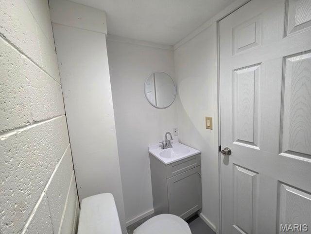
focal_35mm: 13
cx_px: 156
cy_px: 117
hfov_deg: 106.2
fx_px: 117
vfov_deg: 89.9
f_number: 1.9
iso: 320
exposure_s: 1/120
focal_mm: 2.2
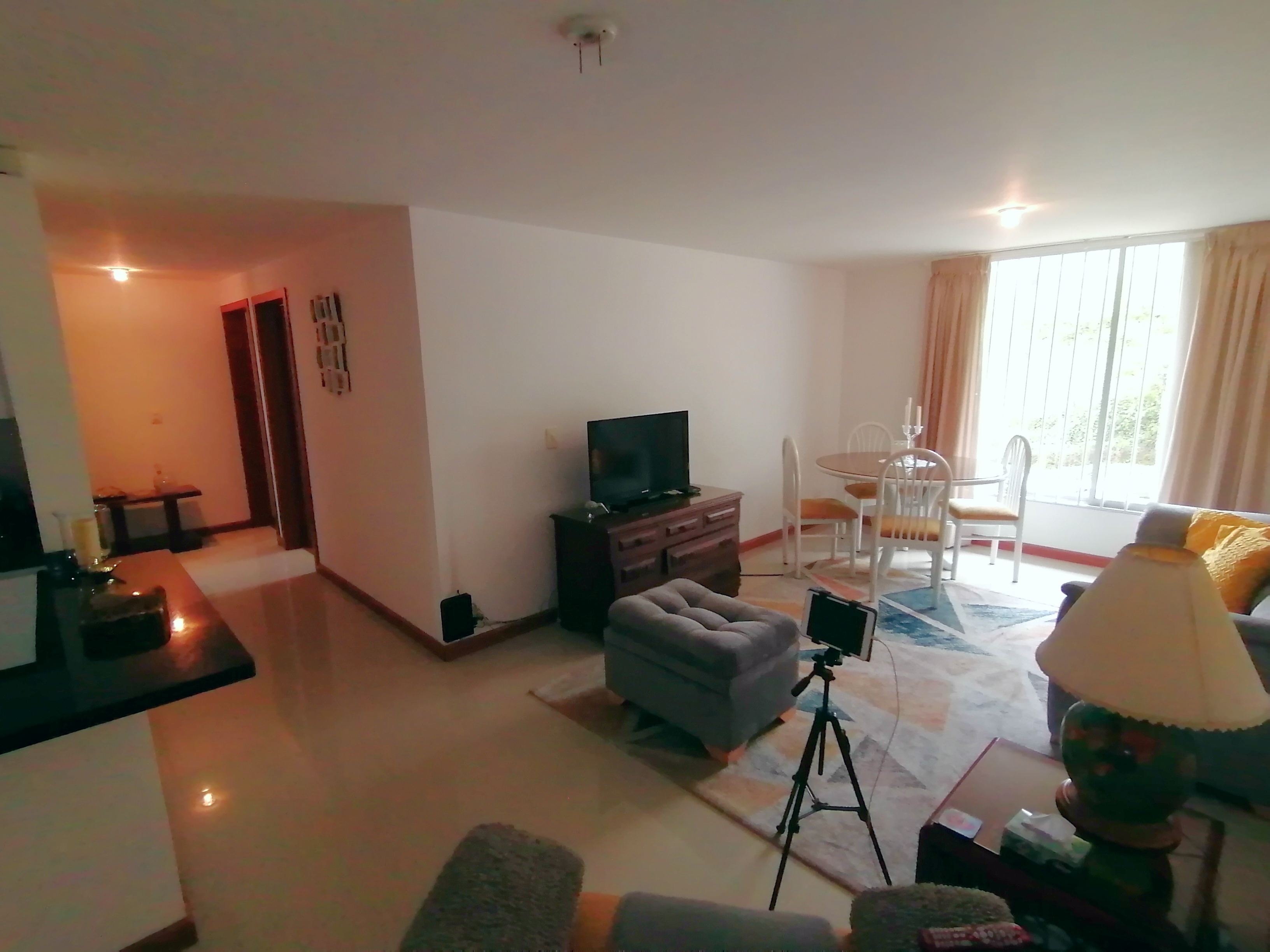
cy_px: 476
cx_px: 635
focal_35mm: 17
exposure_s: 1/50
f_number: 2.4
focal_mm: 2.7
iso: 200
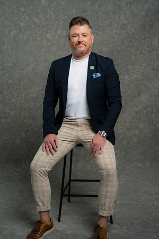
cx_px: 80
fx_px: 364
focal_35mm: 55
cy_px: 120
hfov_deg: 24.6
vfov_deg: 36.2
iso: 125
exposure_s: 1/160
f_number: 4
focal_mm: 55
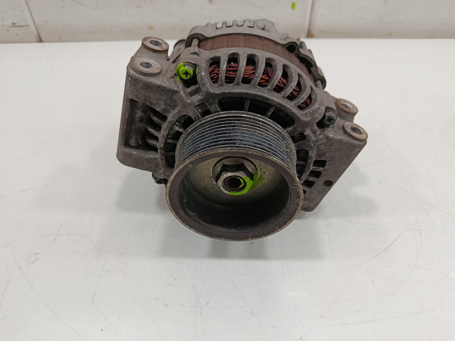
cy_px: 170
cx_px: 228
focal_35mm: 24
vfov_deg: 56.8
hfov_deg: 71.6
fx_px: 315
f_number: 1.7
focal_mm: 5.24
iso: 1133
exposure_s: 1/100
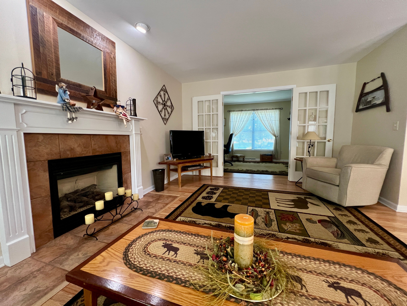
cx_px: 204
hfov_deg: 106.2
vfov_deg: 89.9
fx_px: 153
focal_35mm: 13
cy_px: 153
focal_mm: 1.57
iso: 250
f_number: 1.8
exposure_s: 1/60
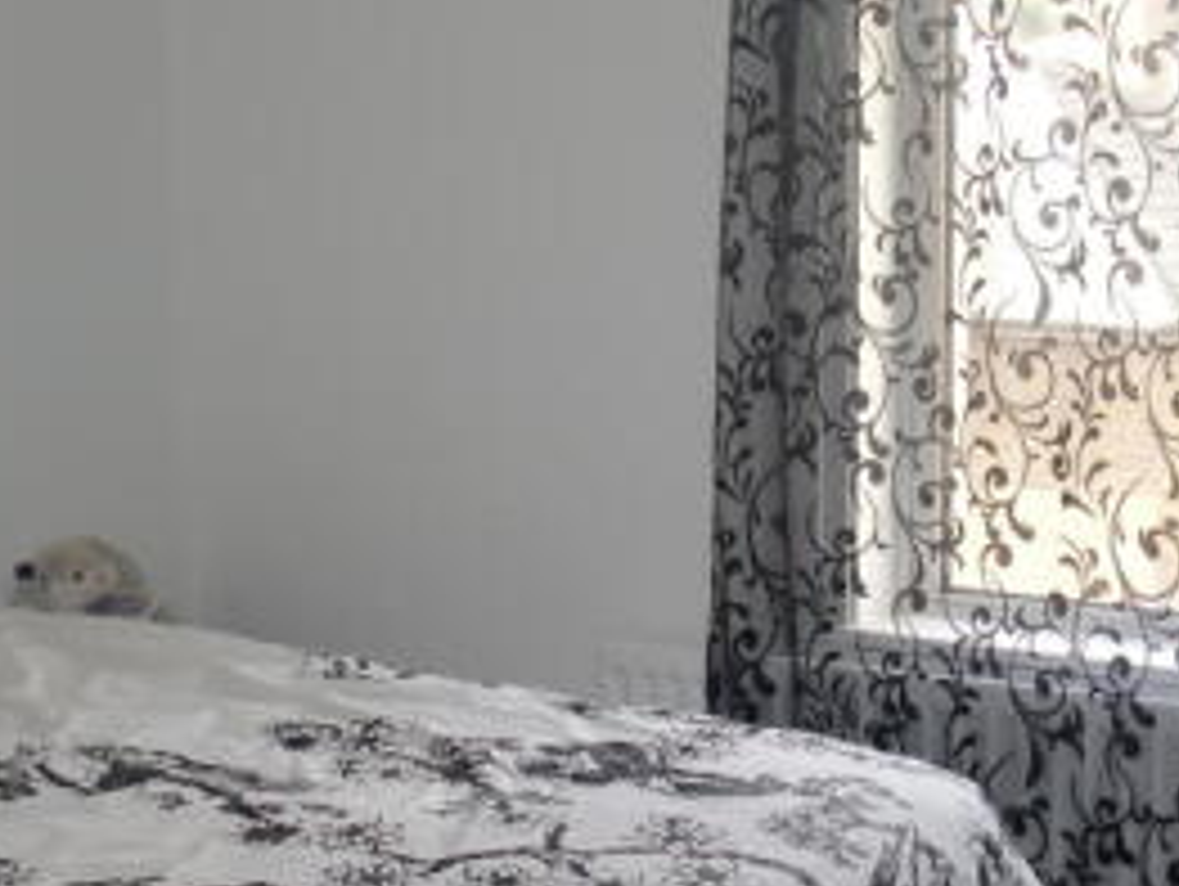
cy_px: 618
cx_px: 677
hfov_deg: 24.4
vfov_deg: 18.4
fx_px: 2727
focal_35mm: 80
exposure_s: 1/60
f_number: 2.8
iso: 100
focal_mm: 6.3
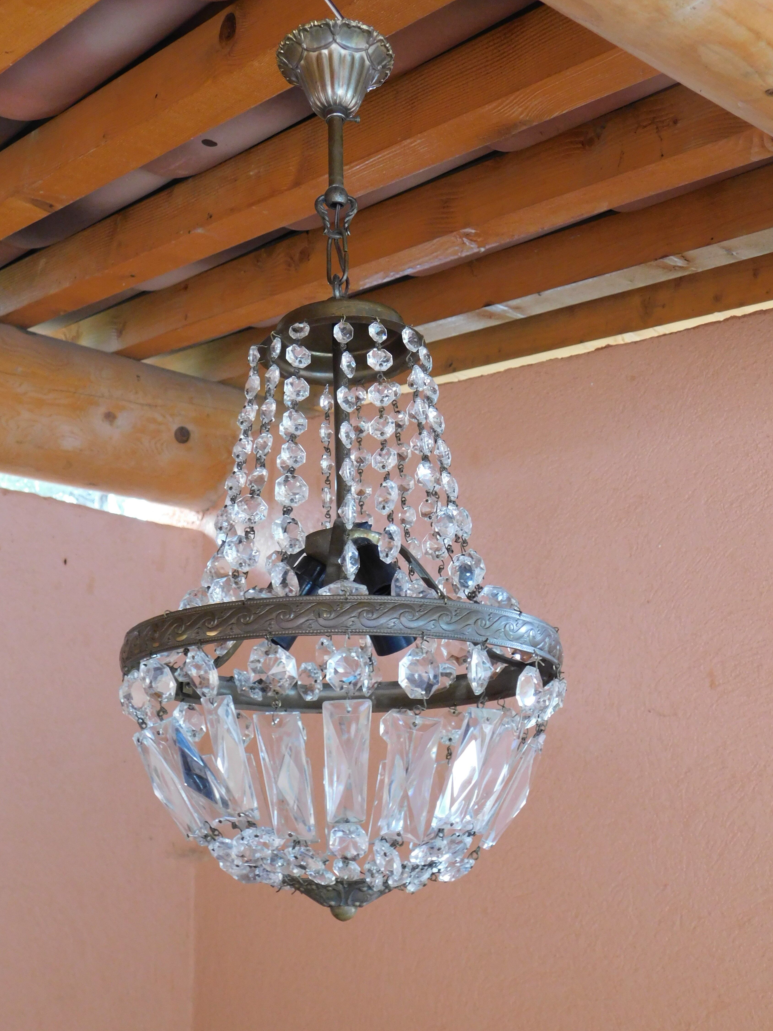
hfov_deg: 31.5
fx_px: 1369
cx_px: 384
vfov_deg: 41.2
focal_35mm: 46
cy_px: 522
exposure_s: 1/30
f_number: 3.7
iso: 400
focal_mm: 8
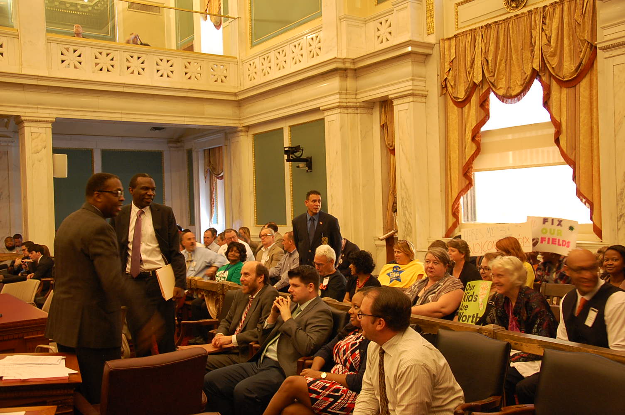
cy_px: 208
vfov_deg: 35.4
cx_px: 312
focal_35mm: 38
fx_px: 650
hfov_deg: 51.3
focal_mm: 25
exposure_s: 1/15
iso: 800
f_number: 4
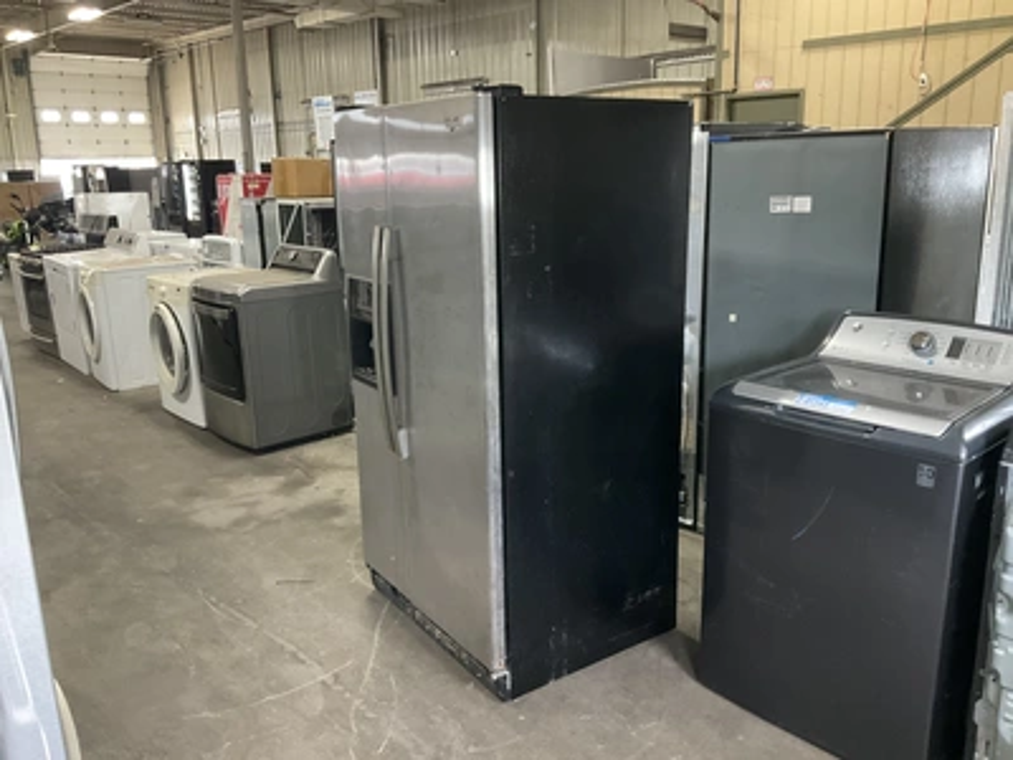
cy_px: 380
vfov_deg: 48.2
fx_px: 849
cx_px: 506
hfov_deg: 61.7
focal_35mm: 29
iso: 320
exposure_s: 1/40
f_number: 1.8
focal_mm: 3
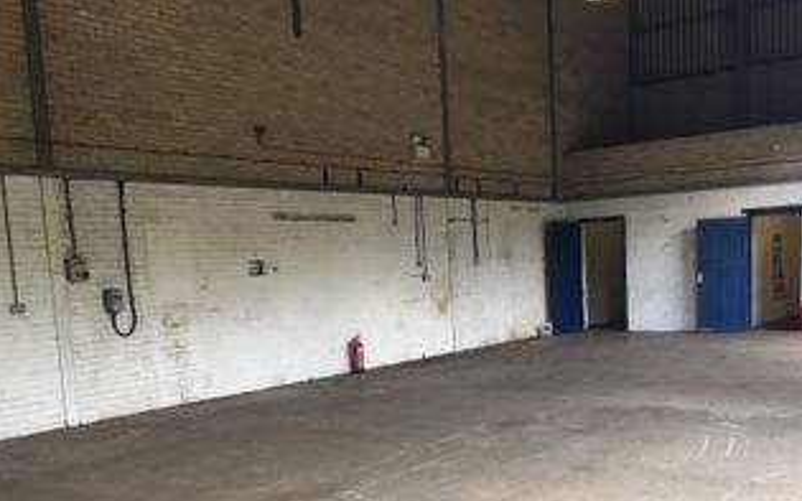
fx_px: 853
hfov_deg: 50.2
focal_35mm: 39
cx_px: 461
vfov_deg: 32.2
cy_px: 374
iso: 40
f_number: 2.2
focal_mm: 4.15
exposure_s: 1/100
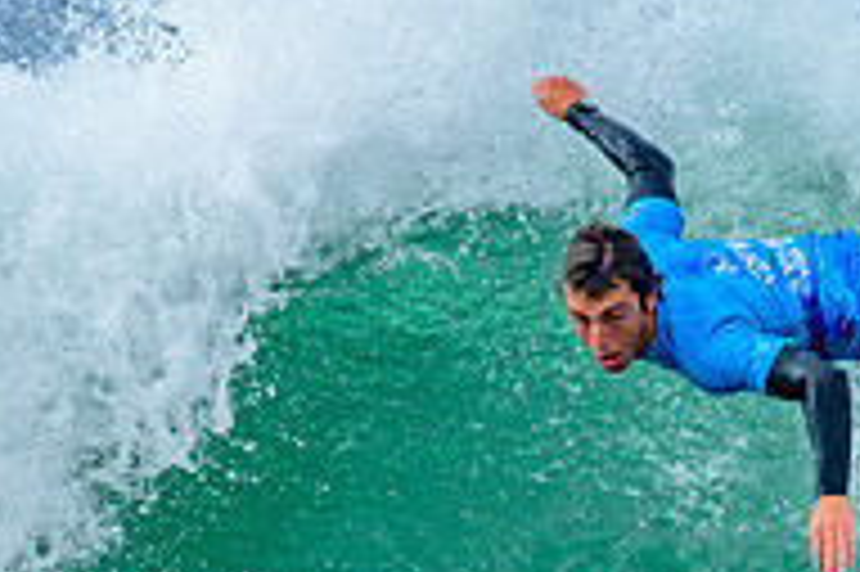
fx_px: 73680
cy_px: 686
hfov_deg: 0.7
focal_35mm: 3087
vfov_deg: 0.4
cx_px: 964
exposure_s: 1/2000
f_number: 6.3
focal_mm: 800
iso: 360
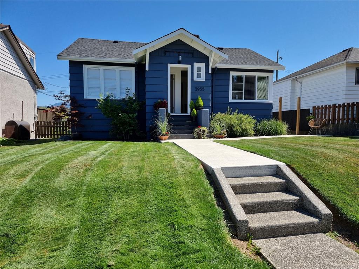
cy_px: 134
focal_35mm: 24
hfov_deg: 71.6
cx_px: 180
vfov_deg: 56.8
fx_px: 249
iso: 50
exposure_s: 1/882
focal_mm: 6.7
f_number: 1.8
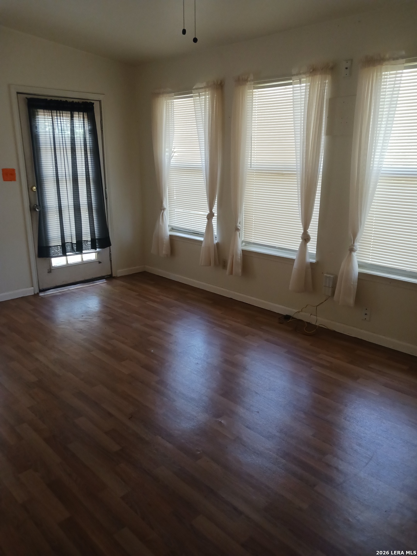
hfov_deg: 51.4
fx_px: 434
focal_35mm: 27
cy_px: 278
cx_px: 208
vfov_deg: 65.3
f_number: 1.8
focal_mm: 4
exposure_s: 1/50
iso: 200
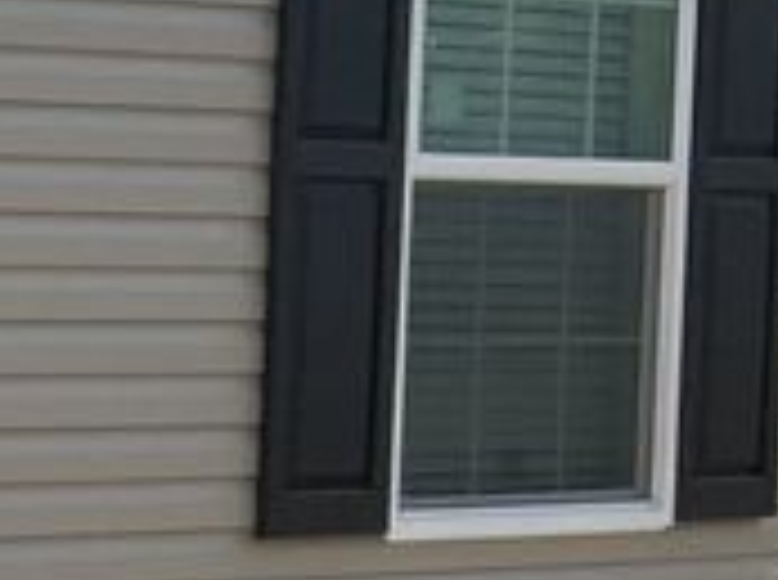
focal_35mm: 172
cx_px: -953
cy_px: 517
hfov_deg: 10.3
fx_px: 3858
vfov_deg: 8.6
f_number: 1.8
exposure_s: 1/2058
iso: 16
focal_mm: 3
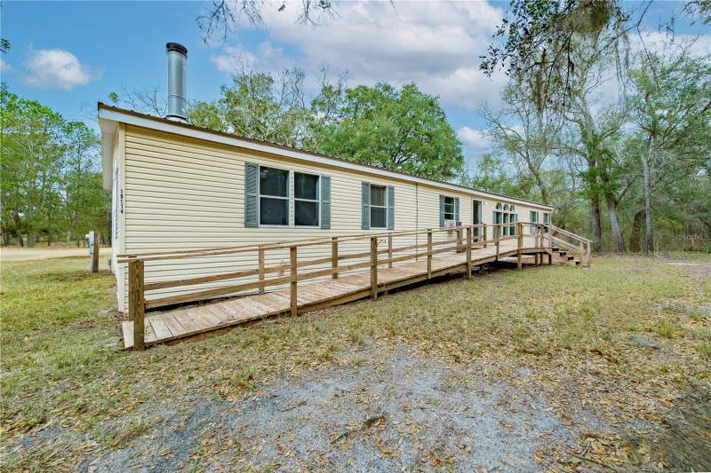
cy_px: 236
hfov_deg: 104.3
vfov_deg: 81.2
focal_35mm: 14
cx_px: 356
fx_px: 276
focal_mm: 14
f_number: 8
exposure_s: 1/2500
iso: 400
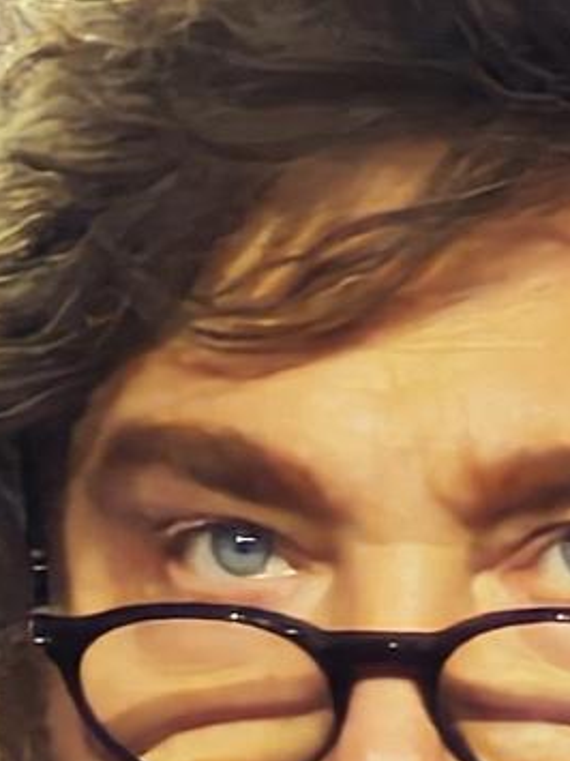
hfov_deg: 1.5
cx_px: 439
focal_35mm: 990
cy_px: 1074
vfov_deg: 2.0
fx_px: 21749
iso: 125
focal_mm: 19.4
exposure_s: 1/100
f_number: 2.5
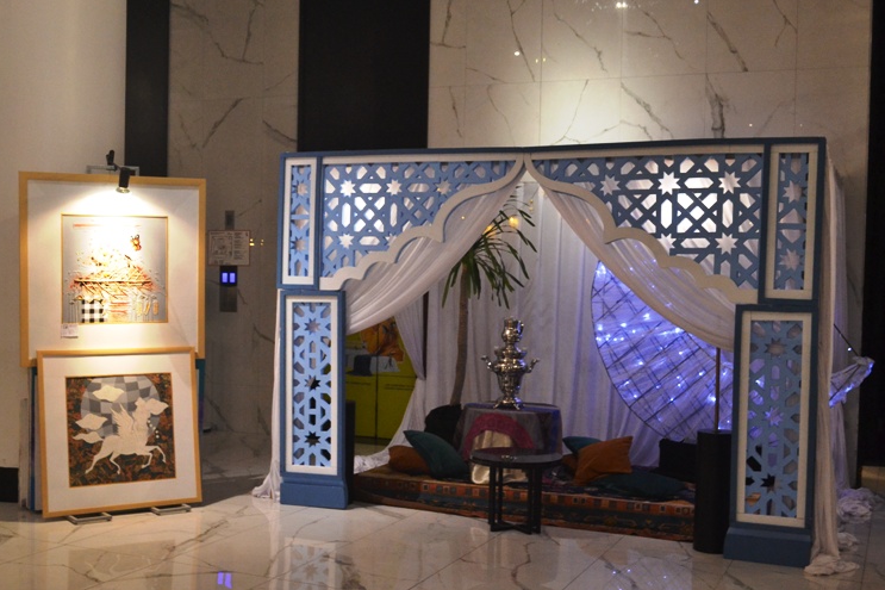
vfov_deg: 31.9
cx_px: 437
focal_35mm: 42
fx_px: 1032
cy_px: 308
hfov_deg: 46.4
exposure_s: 1/30
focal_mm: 26
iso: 1600
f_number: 6.3
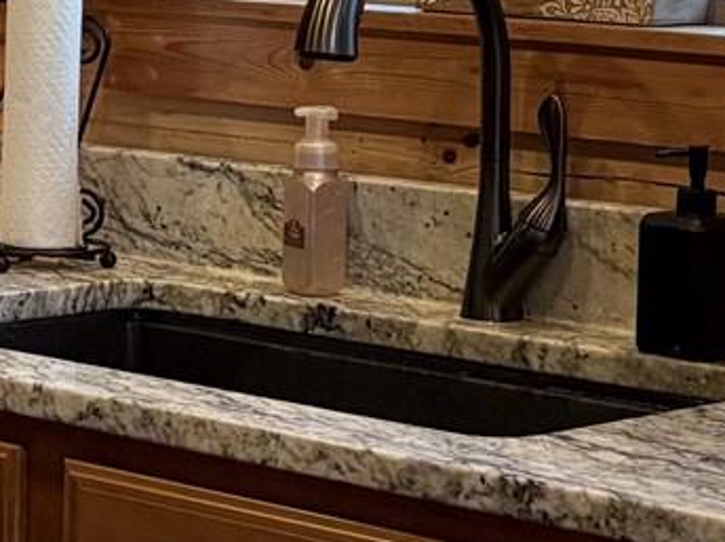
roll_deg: +1.1
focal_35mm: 155
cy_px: 62
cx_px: -424
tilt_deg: -4.5
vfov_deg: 9.5
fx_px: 3242
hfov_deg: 12.1
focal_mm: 5.96
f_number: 1.6
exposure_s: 1/120
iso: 160
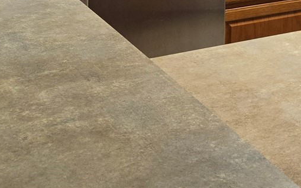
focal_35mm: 98
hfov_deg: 17.8
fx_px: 804
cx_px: 512
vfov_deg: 12.5
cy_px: -121
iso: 125
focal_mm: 5.4
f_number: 1.8
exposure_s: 1/120
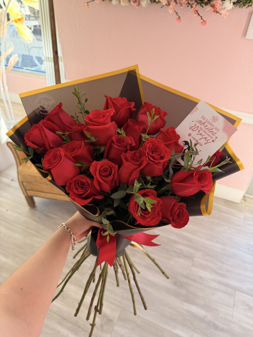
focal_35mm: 24
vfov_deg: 71.6
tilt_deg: -41.8
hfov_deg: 56.8
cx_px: 126
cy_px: 168
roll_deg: -0.4
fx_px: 234
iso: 64
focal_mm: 6.76
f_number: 1.78
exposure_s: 1/181
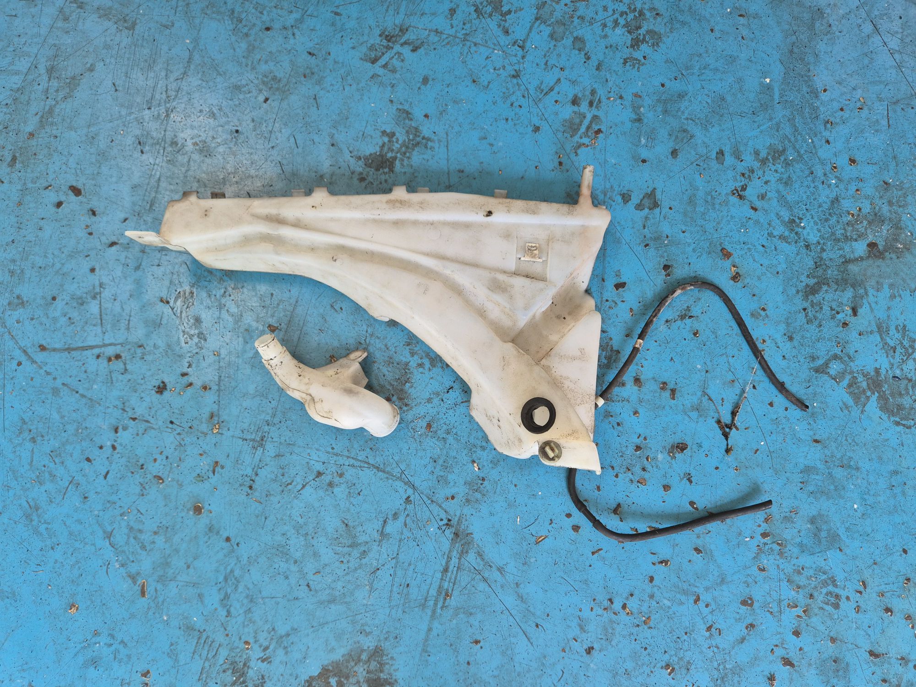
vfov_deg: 58.9
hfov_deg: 73.9
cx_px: 458
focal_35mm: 23
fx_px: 609
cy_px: 344
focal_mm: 5.4
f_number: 1.8
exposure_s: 1/180
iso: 160
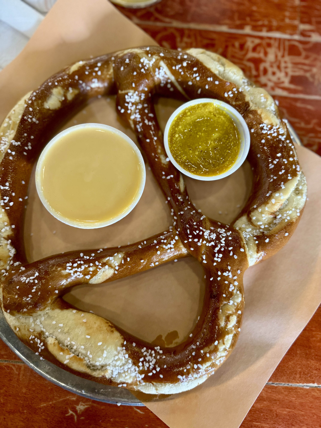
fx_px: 297
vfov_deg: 71.6
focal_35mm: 24
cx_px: 160
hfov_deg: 56.8
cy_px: 214
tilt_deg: -79.8
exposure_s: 1/60
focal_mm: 6.76
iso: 400
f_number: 1.78
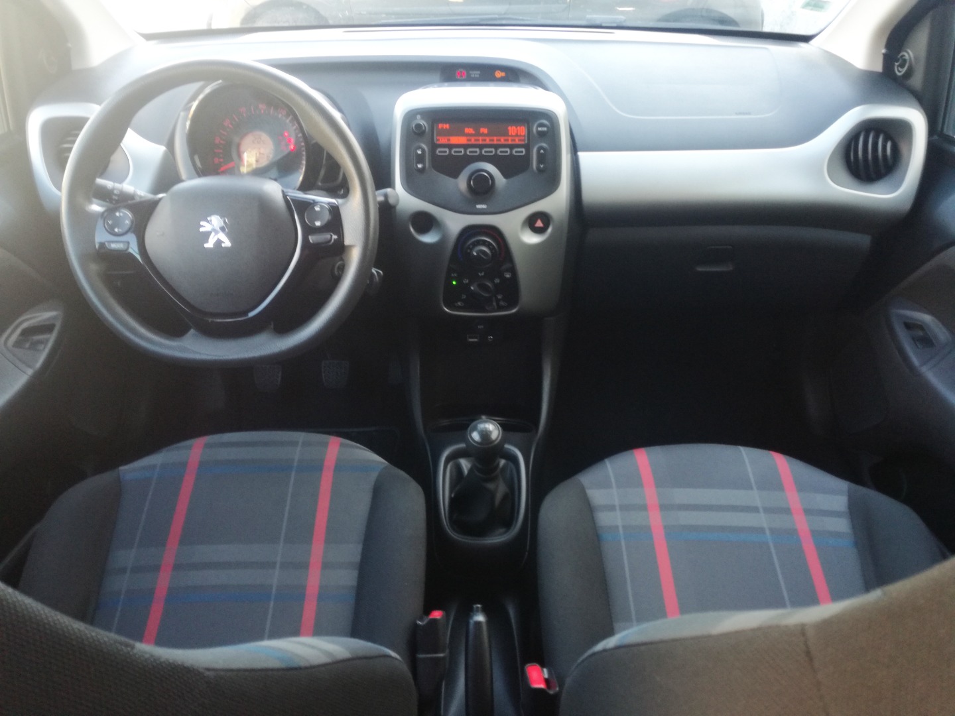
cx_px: 478
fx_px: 745
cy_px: 358
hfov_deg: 65.3
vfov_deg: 51.4
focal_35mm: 27
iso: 80
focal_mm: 3.79
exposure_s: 1/33.3
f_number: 2
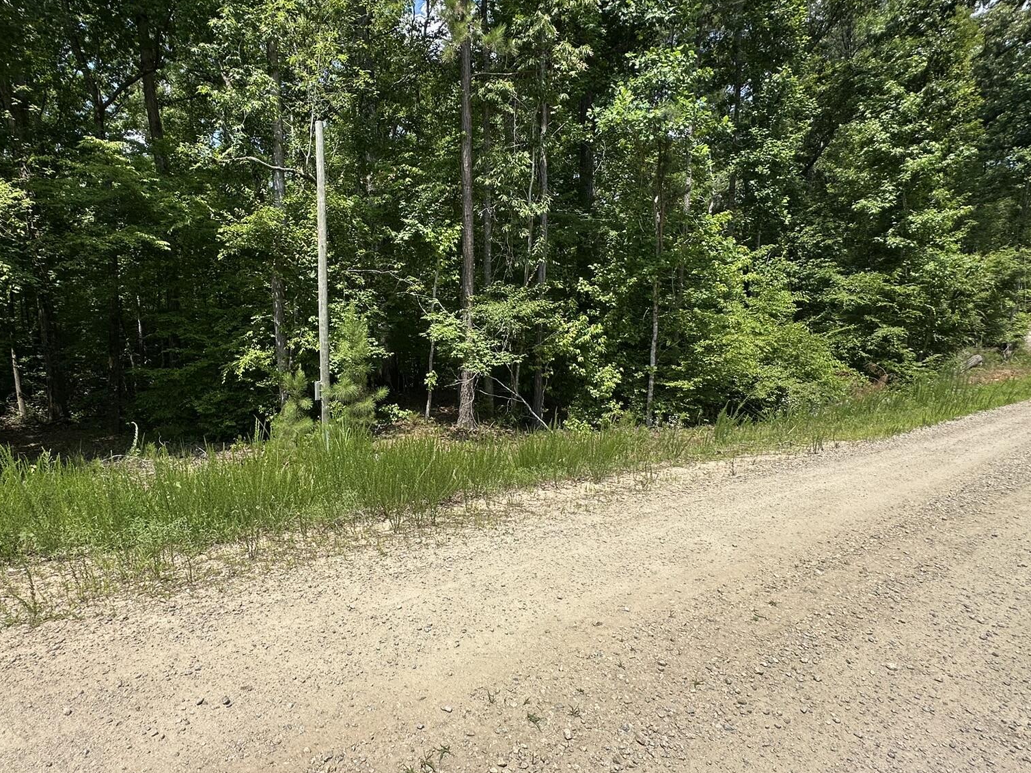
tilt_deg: -4.9
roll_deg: +1.2
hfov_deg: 83.8
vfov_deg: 68.7
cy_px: 397
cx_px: 420
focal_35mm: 19
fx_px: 566
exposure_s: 1/1689
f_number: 2.2
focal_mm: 2.22
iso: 40
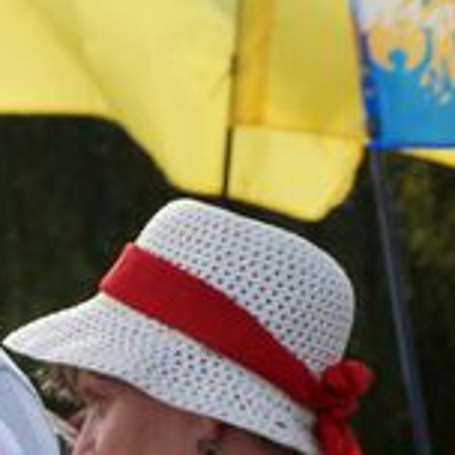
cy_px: 109
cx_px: -503
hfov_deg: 5.3
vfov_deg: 5.4
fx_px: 4788
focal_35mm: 322
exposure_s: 1/160
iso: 100
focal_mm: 55
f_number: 6.3
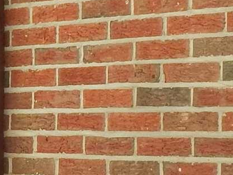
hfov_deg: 12.0
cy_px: 266
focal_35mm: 164
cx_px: 34
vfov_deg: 8.8
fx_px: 1104
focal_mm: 4
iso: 125
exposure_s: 1/30
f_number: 3
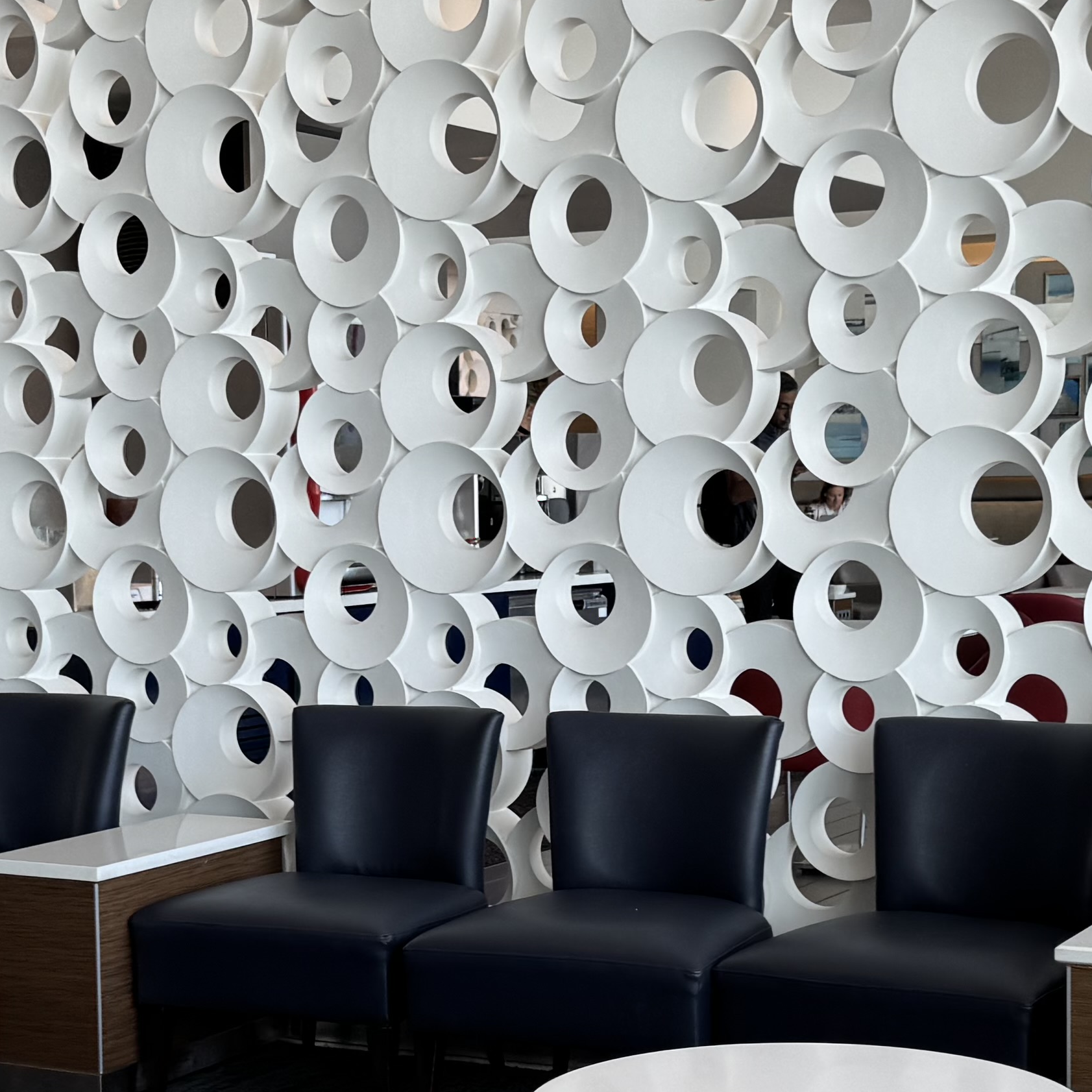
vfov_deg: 23.8
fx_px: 2570
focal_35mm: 72
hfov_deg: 24.0
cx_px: 522
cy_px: 784
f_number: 1.78
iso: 64
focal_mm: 6.76
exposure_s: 1/244
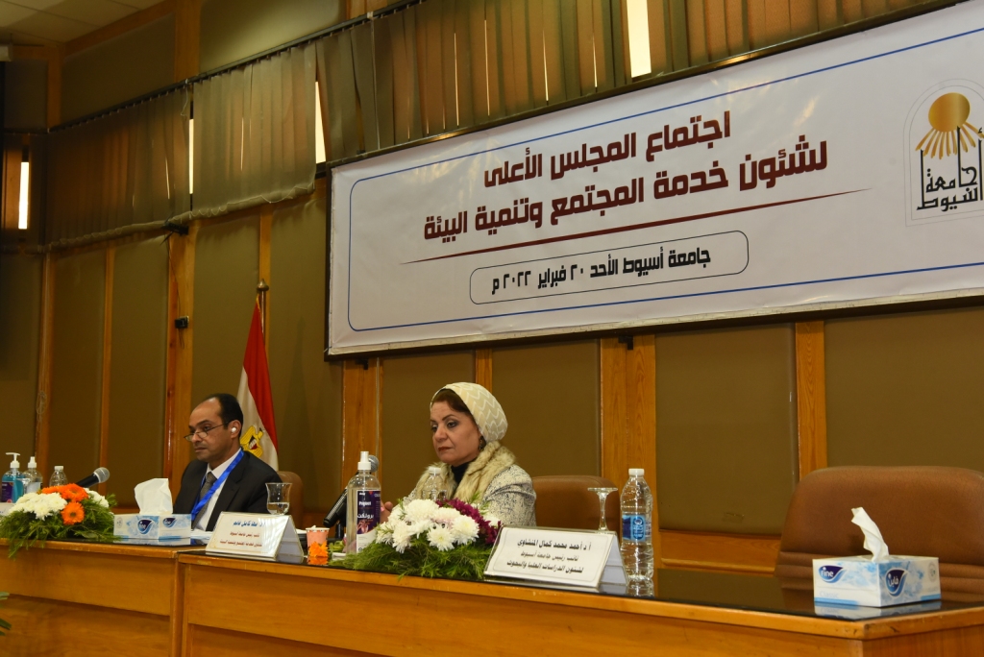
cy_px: 328
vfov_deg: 29.3
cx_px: 492
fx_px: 1258
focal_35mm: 46
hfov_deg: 42.7
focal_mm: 46
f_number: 9
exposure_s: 1/60
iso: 2500
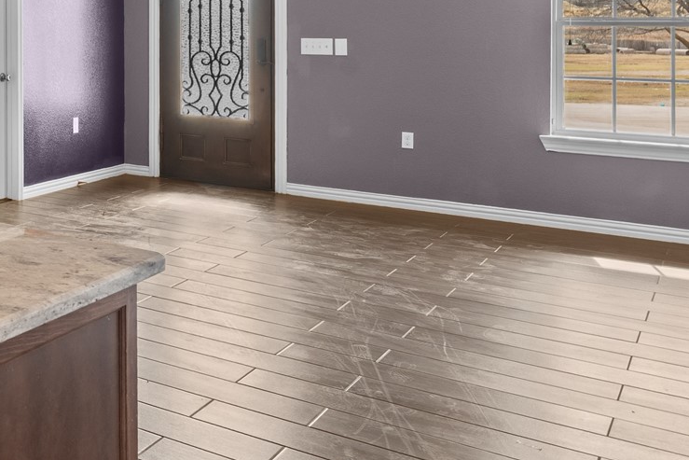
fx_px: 928
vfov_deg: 26.8
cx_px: -203
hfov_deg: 31.5
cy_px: 39
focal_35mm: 48
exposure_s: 1/2
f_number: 9
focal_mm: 16.5
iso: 640
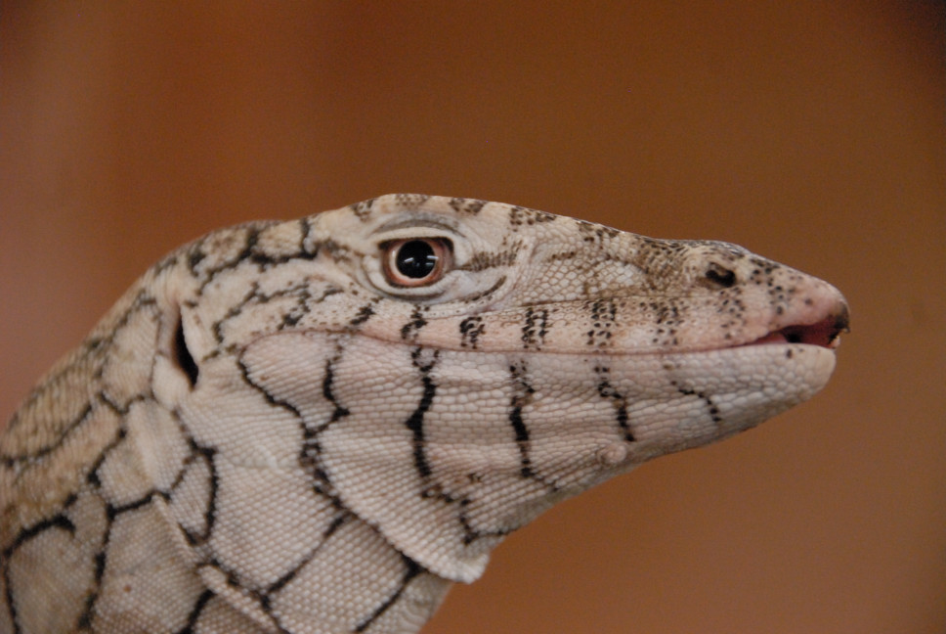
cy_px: 317
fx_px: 6709
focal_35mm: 255
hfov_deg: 8.1
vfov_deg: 5.4
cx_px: 473
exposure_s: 1/30
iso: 1600
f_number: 5.6
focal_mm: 170
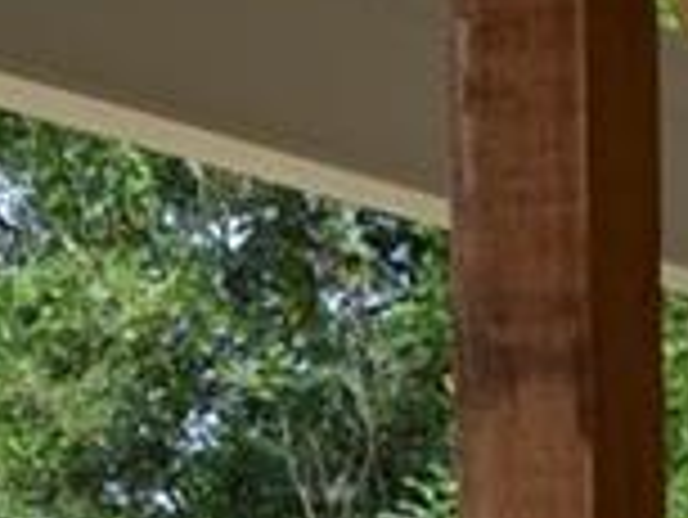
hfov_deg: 11.0
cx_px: 967
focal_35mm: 174
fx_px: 3461
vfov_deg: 8.1
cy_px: 1117
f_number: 6.3
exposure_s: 1/200
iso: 100
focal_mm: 18
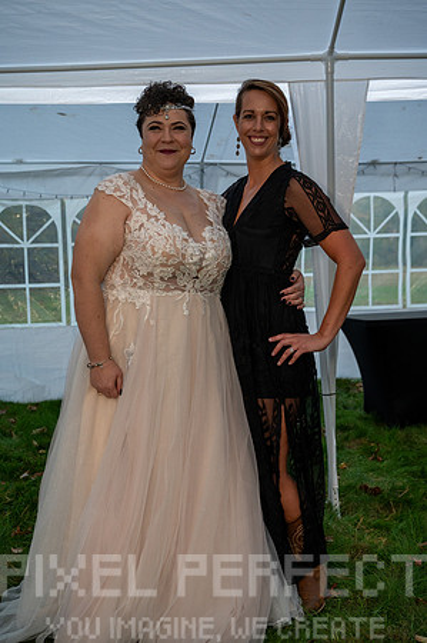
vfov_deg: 46.4
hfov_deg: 31.8
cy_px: 322
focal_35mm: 42
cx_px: 214
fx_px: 749
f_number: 4
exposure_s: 1/200
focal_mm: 42
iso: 2200
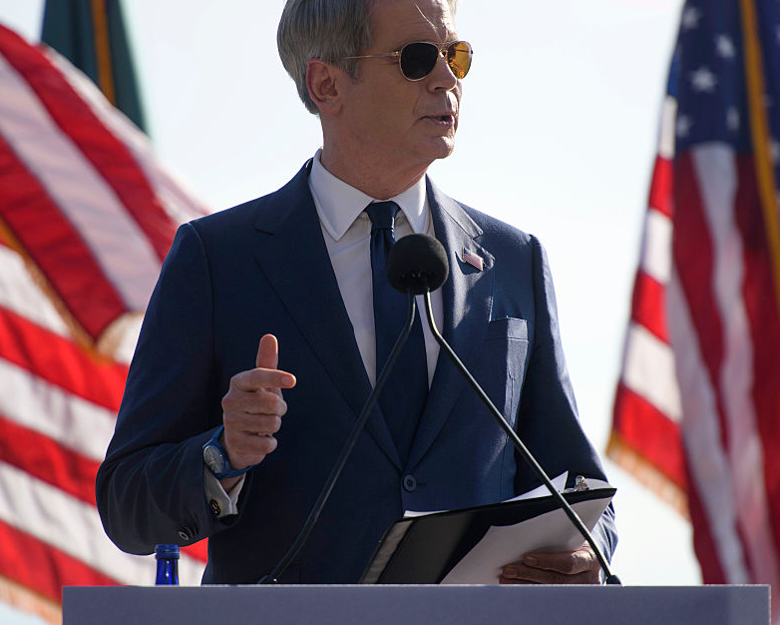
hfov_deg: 5.6
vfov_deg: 4.5
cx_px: 403
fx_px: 7943
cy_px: 292
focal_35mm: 344
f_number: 4.5
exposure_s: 1/2500
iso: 250
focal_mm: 280
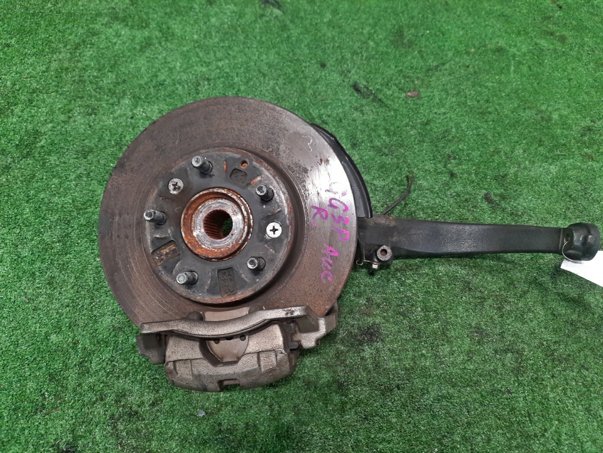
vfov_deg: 54.9
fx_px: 435
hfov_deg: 69.4
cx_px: 302
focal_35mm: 25
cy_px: 226
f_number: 2
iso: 374
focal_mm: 4.6
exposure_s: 1/33
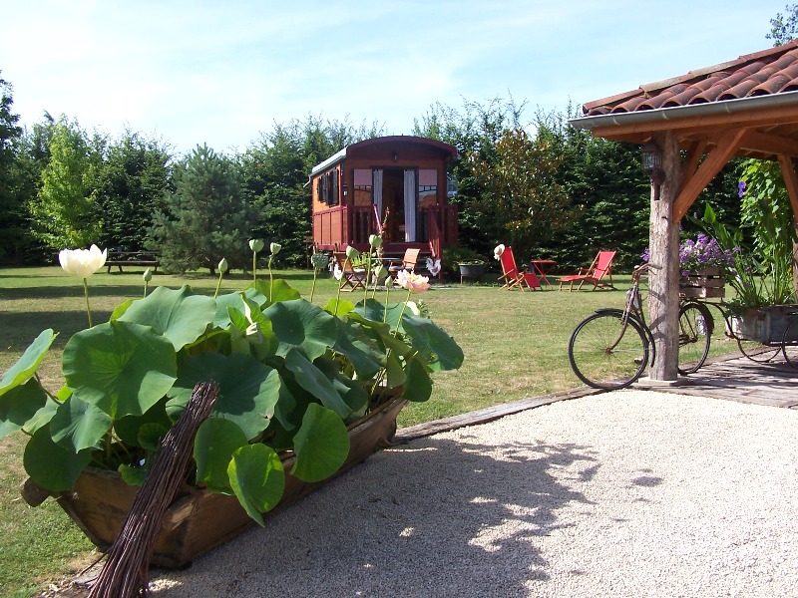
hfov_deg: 49.0
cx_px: 399
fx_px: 876
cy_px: 299
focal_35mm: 38
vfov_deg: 37.7
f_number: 4
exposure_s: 1/500
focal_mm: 6.3
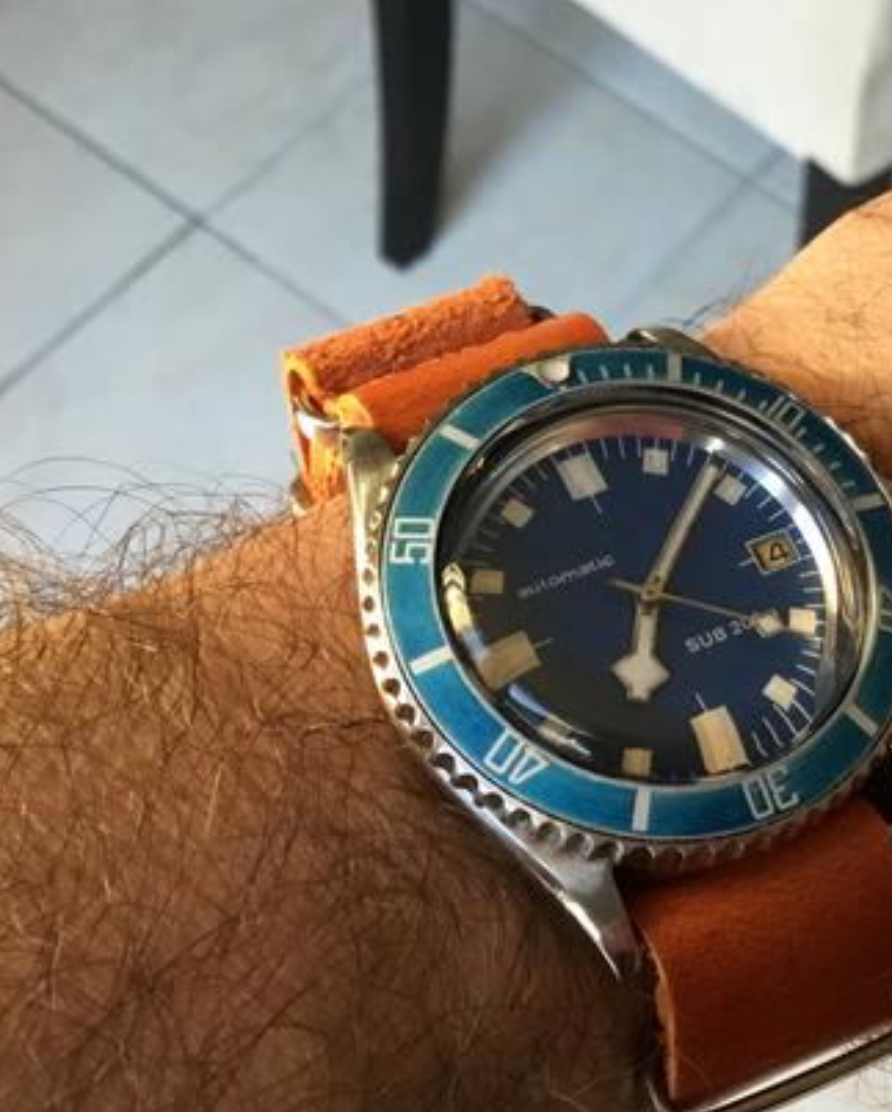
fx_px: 1978
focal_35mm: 60
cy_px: 648
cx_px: 726
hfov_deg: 25.0
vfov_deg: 31.4
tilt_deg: -63.2
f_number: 2.4
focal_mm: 3.3
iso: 64
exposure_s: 1/33
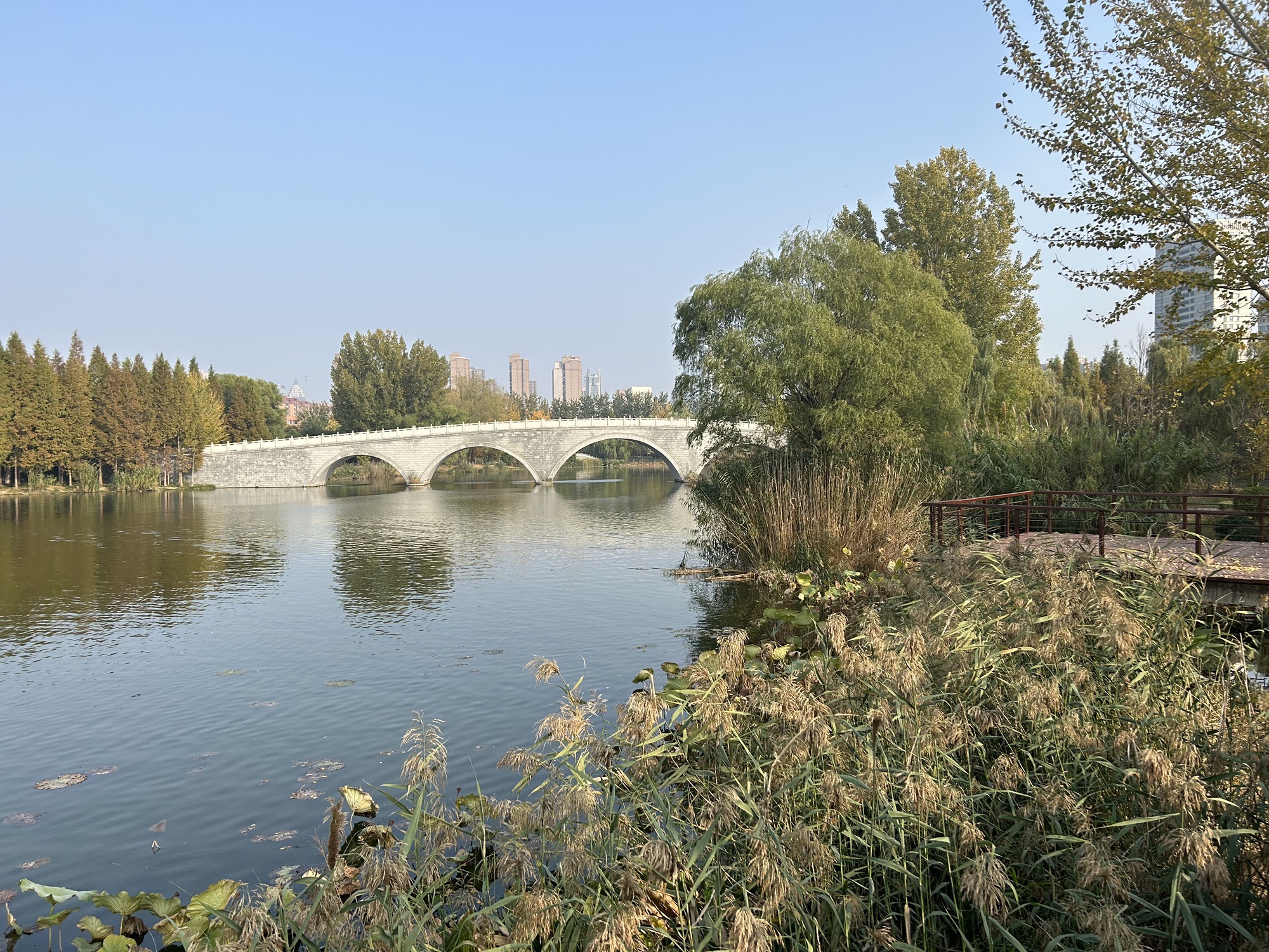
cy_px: 476
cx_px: 634
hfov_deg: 67.3
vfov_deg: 53.1
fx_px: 953
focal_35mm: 26
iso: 50
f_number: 1.5
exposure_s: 1/2571
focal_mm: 5.7
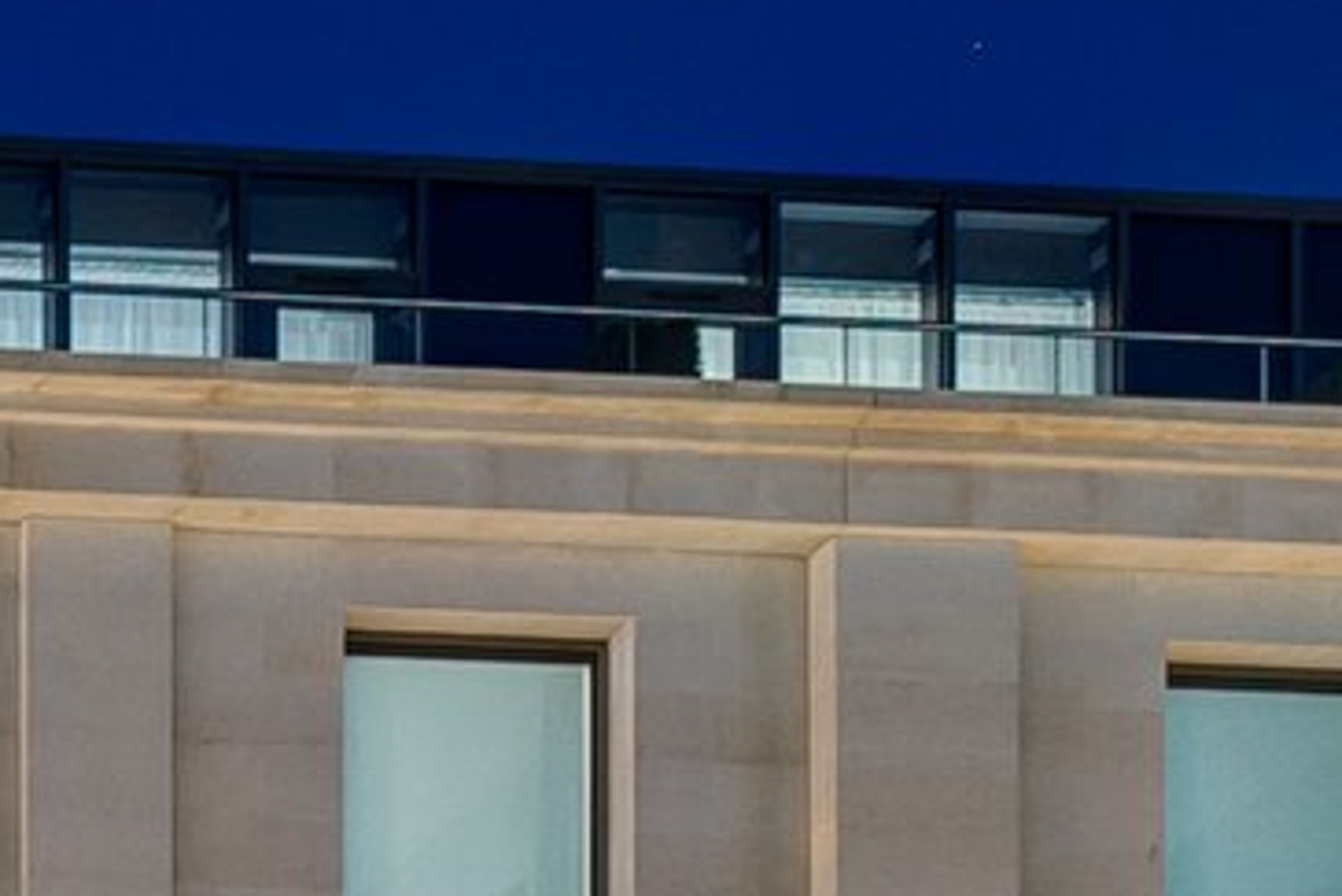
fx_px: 3356
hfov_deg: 14.5
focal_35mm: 90
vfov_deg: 14.3
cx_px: -1895
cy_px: 1291
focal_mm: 16
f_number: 5.6
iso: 400
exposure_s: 1/1.25
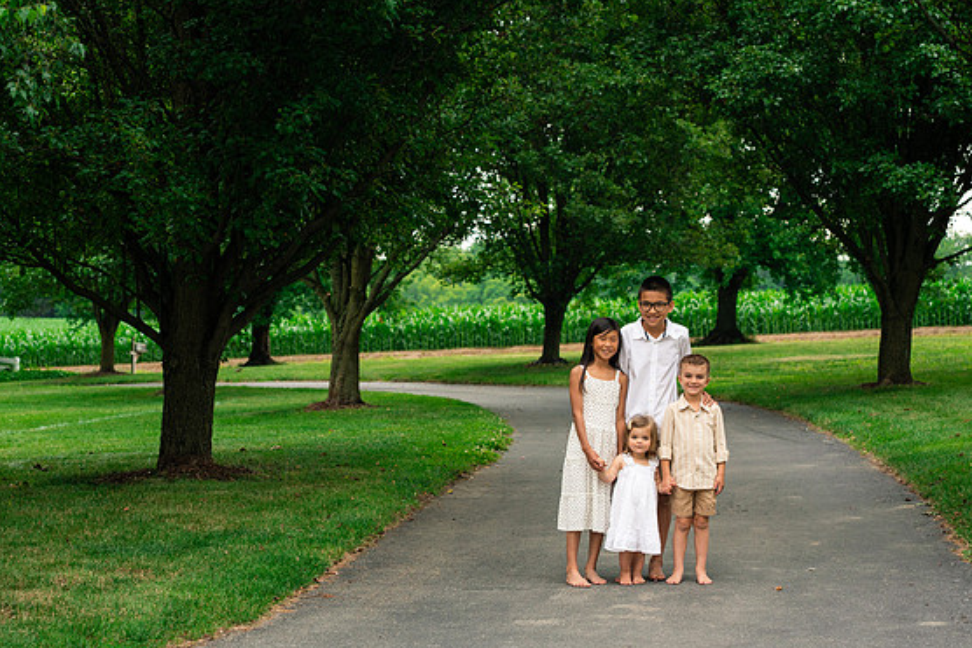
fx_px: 2539
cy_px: 317
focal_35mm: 94
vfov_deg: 14.6
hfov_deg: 21.7
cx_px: 486
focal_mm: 85
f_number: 5
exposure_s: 1/320
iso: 400
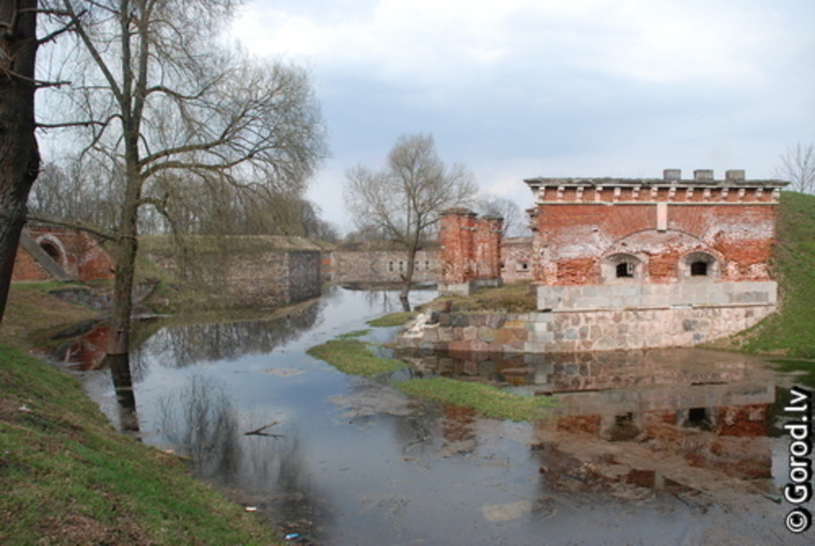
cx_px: 408
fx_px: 680
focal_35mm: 30
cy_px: 273
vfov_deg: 43.8
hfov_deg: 61.8
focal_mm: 20
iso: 500
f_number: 4.8
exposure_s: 1/1500
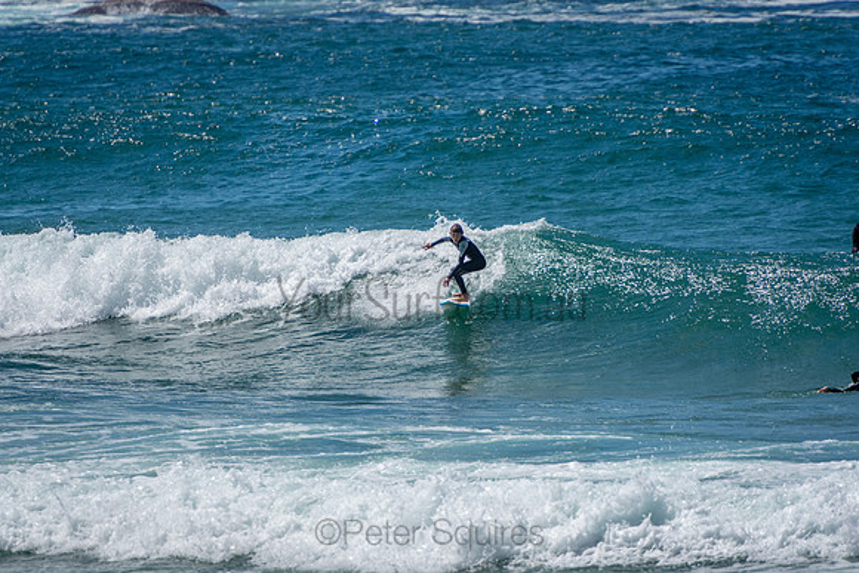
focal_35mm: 600
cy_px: 286
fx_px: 14319
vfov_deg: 2.3
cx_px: 430
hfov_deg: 3.4
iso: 220
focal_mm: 400
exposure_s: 1/2000
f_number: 5.6
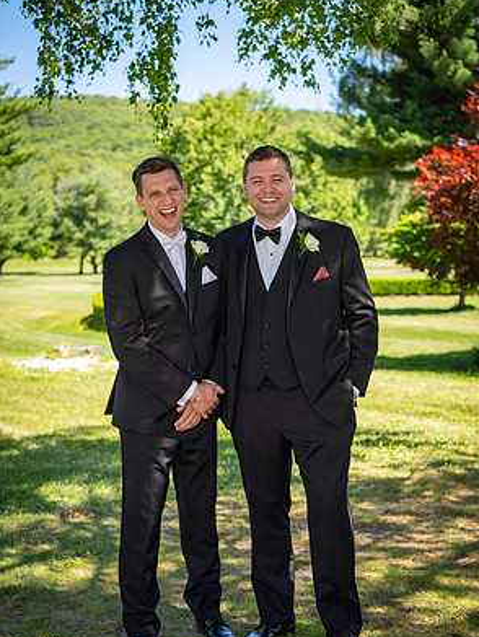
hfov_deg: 27.6
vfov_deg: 36.1
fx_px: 976
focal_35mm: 53
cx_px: 240
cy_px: 347
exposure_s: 1/1250
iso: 100
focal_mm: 48
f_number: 3.2
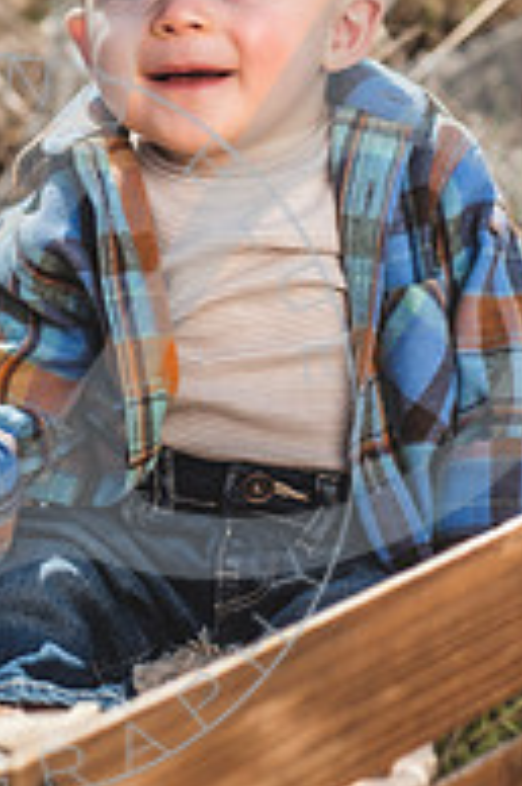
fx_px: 2527
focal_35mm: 116
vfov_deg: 17.5
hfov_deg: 11.8
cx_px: 166
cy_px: 122
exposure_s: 1/2000
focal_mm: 50
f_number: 2.8
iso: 100
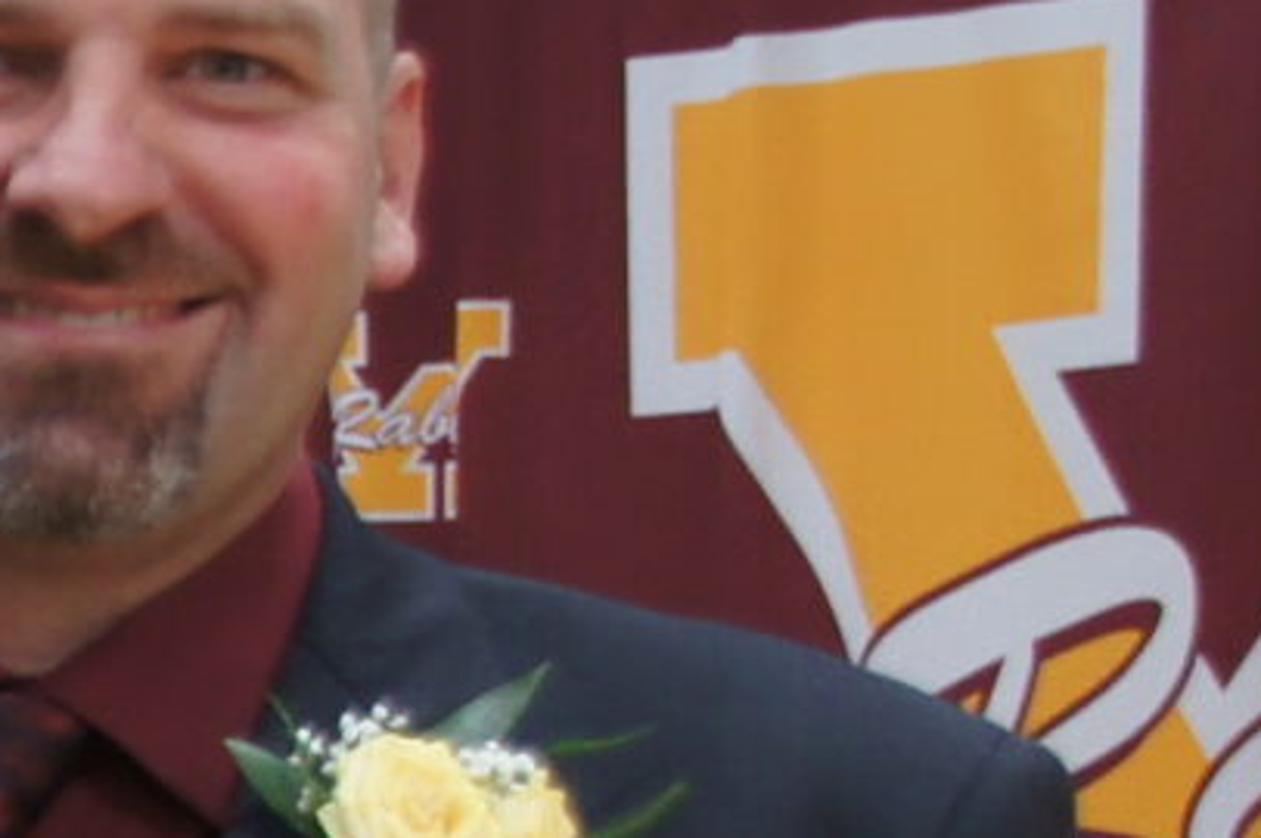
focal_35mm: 284
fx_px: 9940
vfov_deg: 4.8
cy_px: 1366
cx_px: -2423
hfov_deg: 6.6
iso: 1000
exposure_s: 1/50
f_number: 4.5
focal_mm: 30
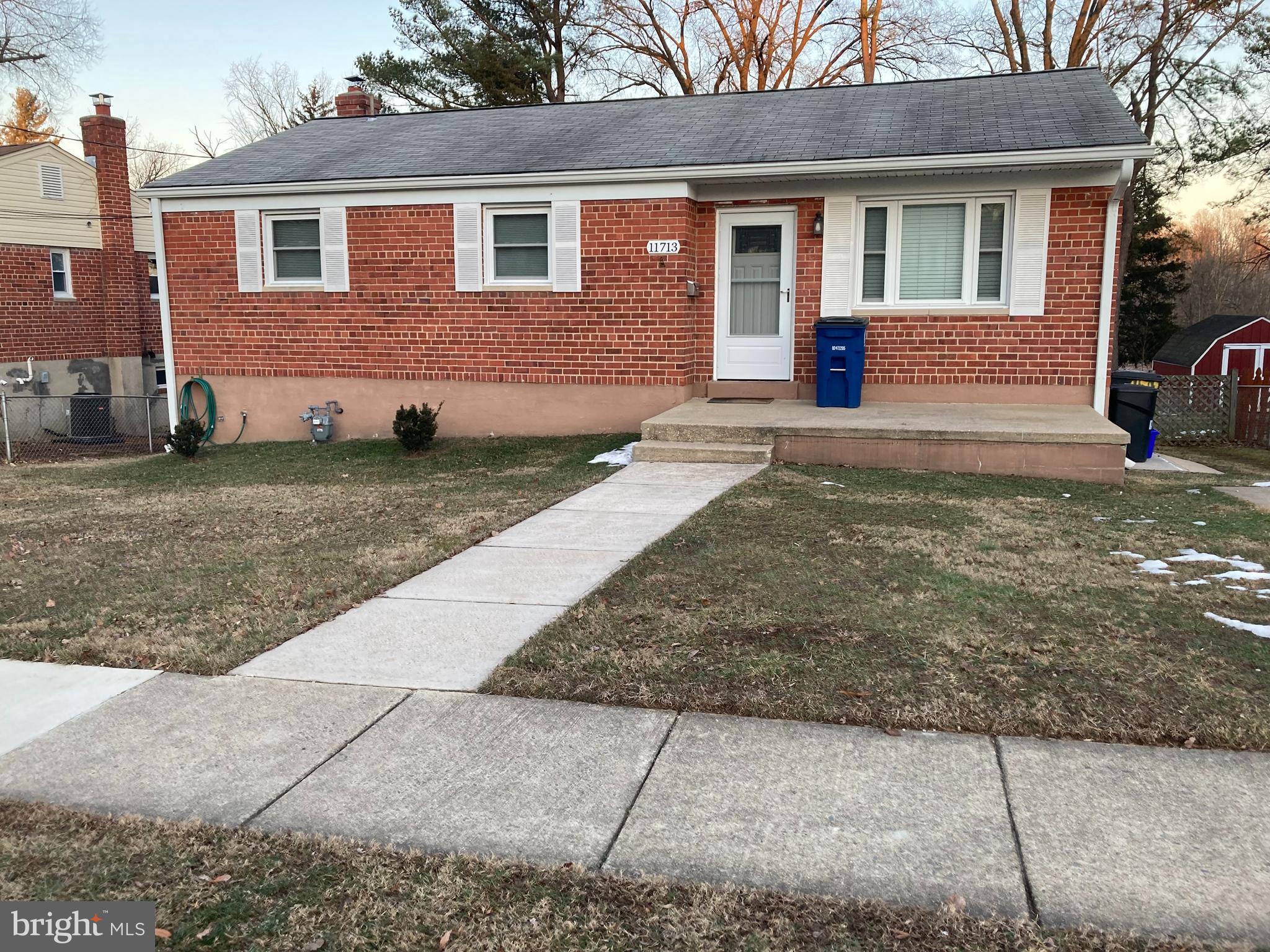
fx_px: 1027
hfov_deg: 63.4
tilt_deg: -8.4
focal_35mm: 28
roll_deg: -0.4
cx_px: 635
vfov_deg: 49.7
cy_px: 476
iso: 50
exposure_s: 1/121
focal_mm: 3.99
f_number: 1.8
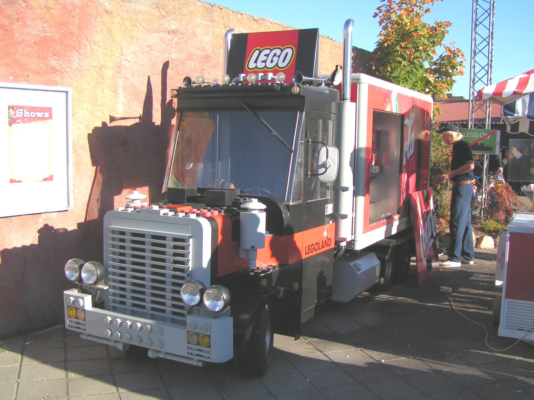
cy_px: 200
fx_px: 586
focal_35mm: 38
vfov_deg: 37.7
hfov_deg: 49.0
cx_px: 267
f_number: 2.8
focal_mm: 5.8
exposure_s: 1/640
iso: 50
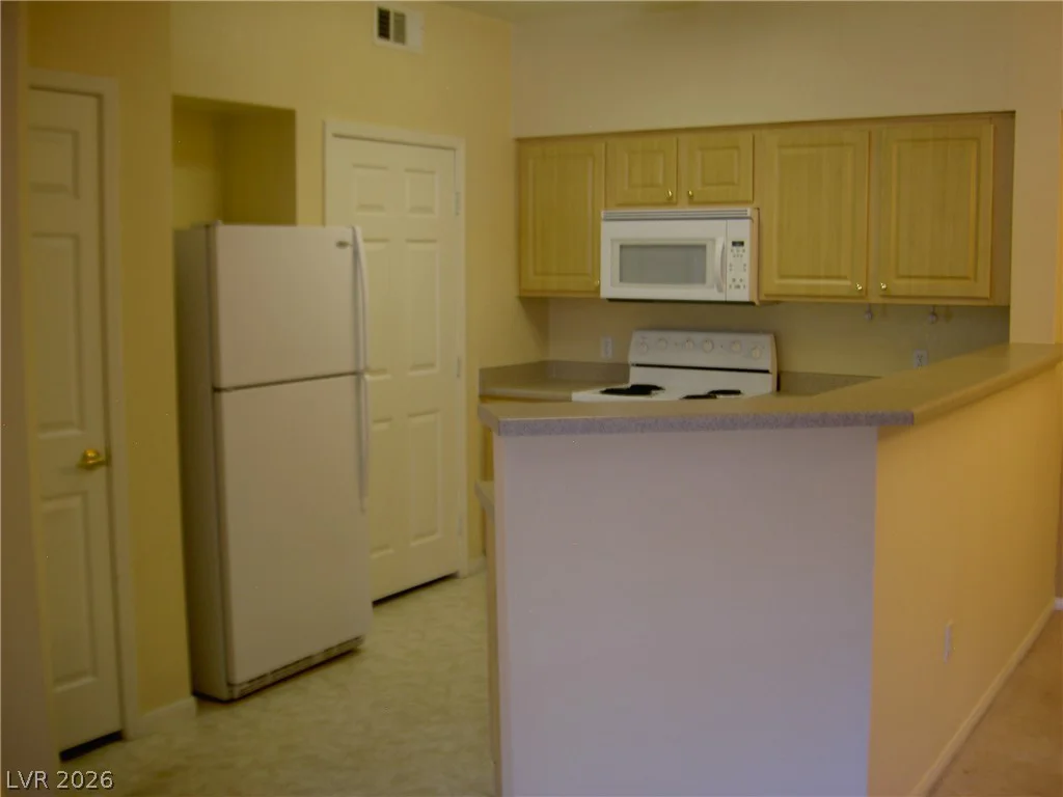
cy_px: 398
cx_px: 532
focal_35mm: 39
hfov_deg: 47.9
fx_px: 1198
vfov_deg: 36.8
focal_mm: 8
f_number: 2.8
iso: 100
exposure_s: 1/8
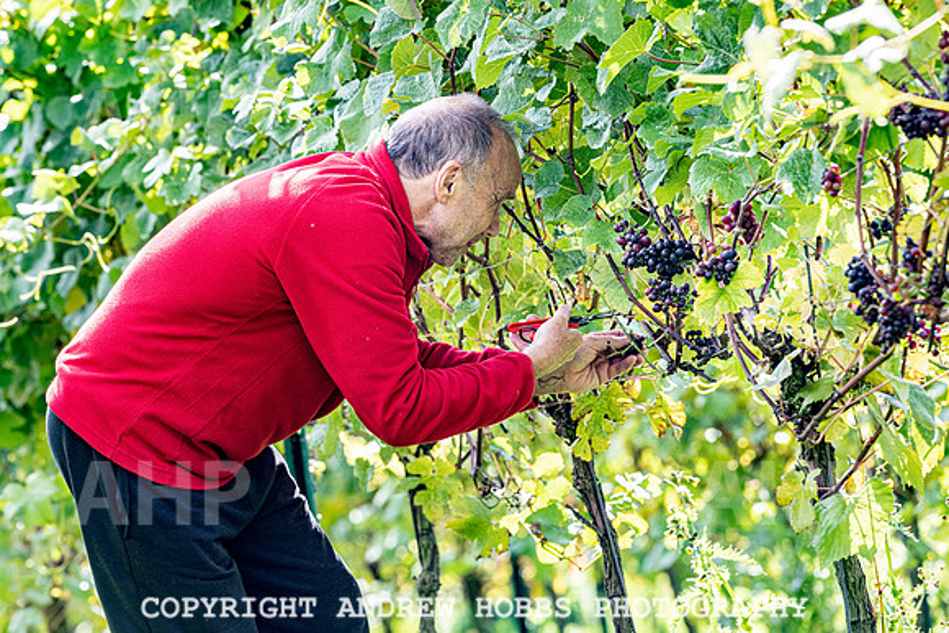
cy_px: 225
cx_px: 337
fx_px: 6805
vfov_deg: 5.3
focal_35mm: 258
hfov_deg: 8.0
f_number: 5.6
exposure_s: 1/640
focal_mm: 200
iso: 220
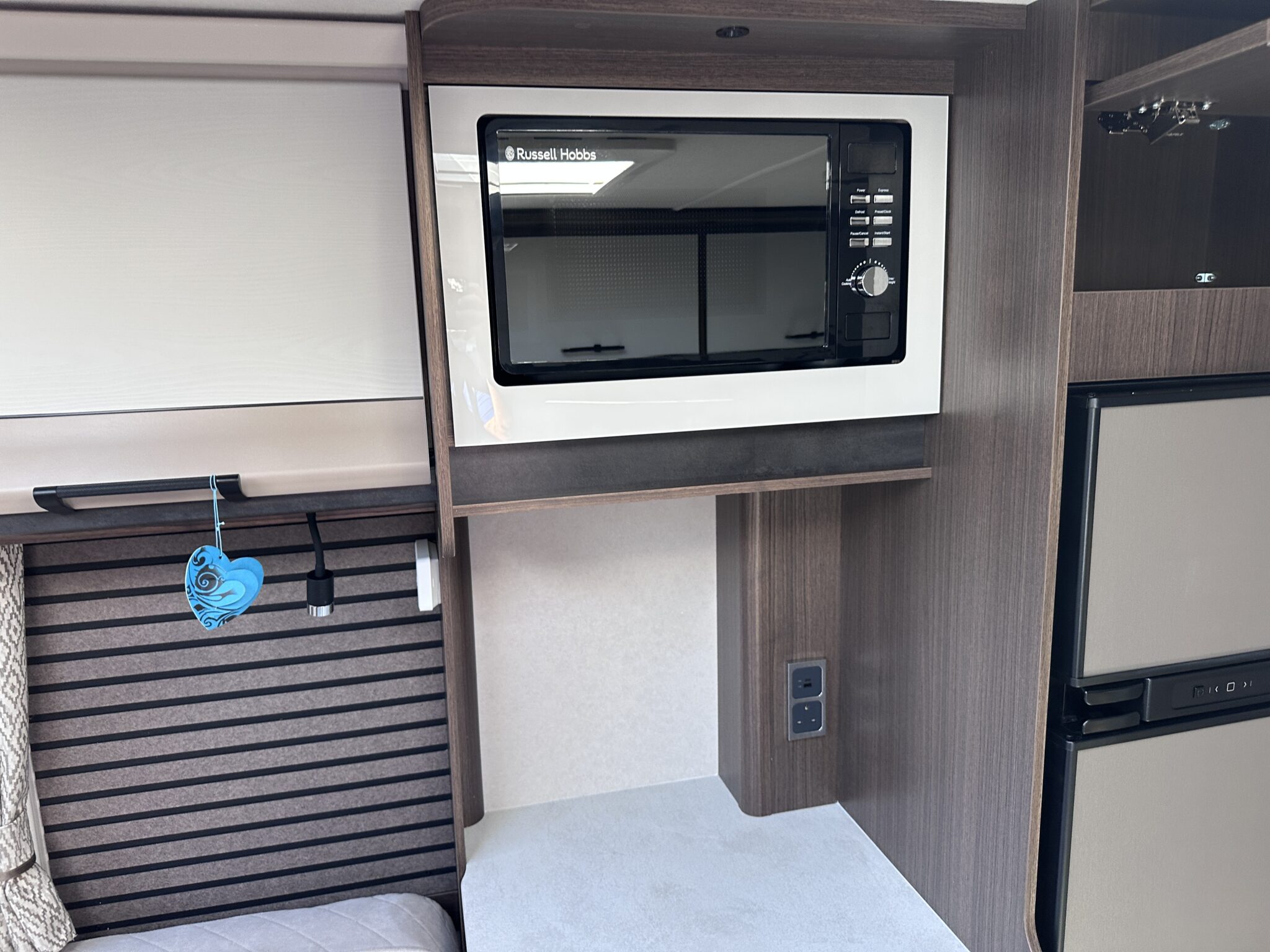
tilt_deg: -8.0
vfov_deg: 56.8
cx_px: 635
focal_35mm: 24
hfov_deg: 71.6
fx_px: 881
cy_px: 476
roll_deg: -0.9
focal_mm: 6.86
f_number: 1.78
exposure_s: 1/121
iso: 160
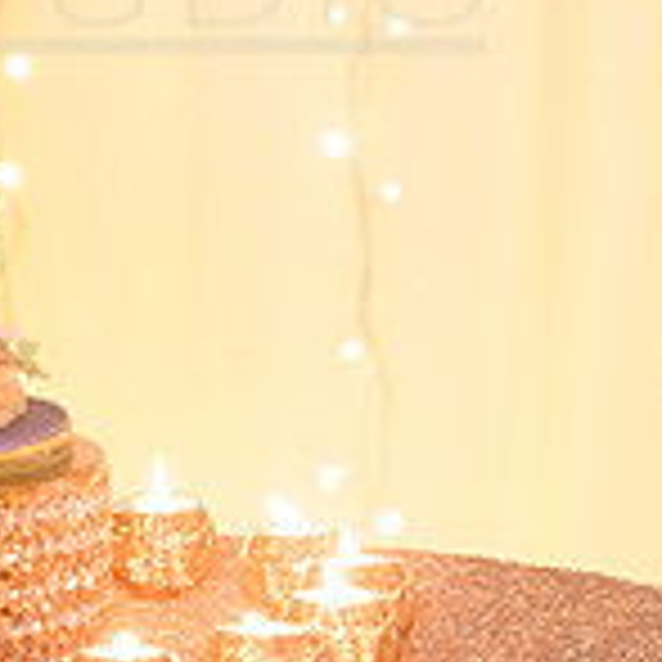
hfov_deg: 3.0
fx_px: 12376
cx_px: -653
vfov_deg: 3.1
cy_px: -176
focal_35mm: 572
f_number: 4.5
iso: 3200
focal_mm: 120
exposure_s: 1/100
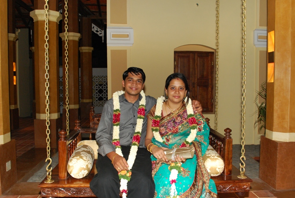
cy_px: 101
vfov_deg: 42.4
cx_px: 145
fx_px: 254
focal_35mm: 31
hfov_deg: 60.2
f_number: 7.1
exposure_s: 1/60
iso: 800
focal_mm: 20
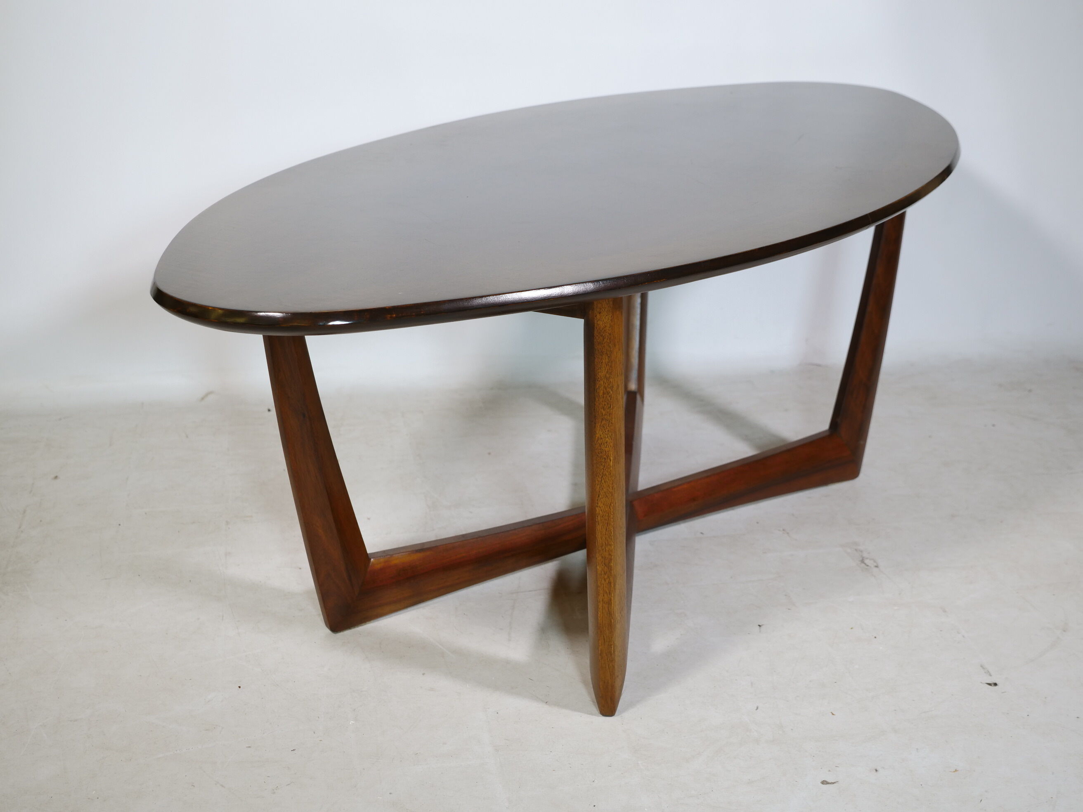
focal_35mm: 50
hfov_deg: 38.2
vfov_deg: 29.1
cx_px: 542
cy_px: 406
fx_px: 1564
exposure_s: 1/60
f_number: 3.5
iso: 320
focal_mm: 25
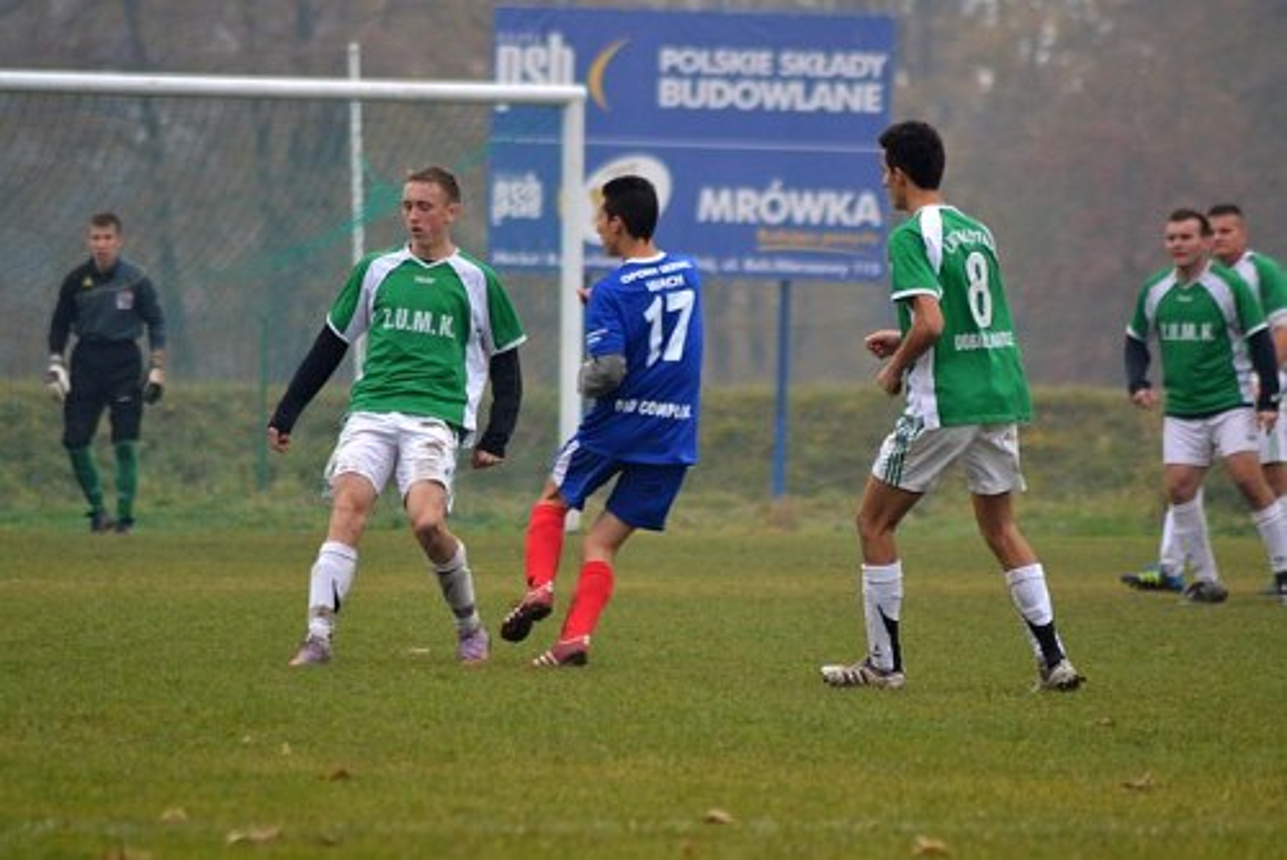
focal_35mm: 450
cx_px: 644
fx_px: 16096
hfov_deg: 4.6
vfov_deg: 3.1
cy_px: 430
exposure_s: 1/500
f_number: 5.6
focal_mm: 300
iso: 400
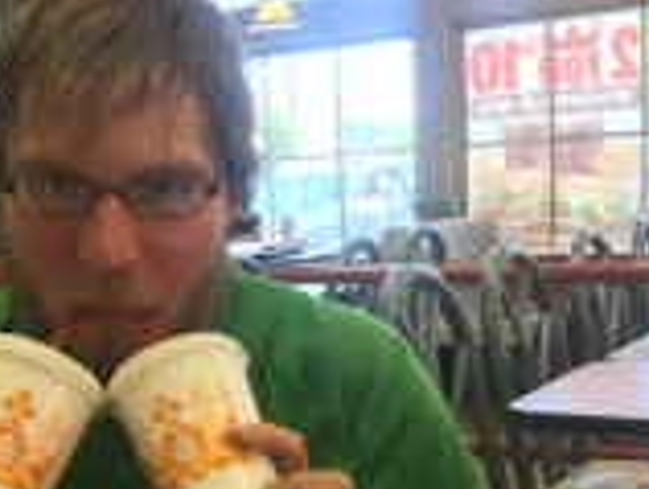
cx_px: 74
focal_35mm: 67
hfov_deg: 27.9
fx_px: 1258
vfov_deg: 21.9
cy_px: 329
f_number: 2.2
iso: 25
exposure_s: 1/40
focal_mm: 4.15
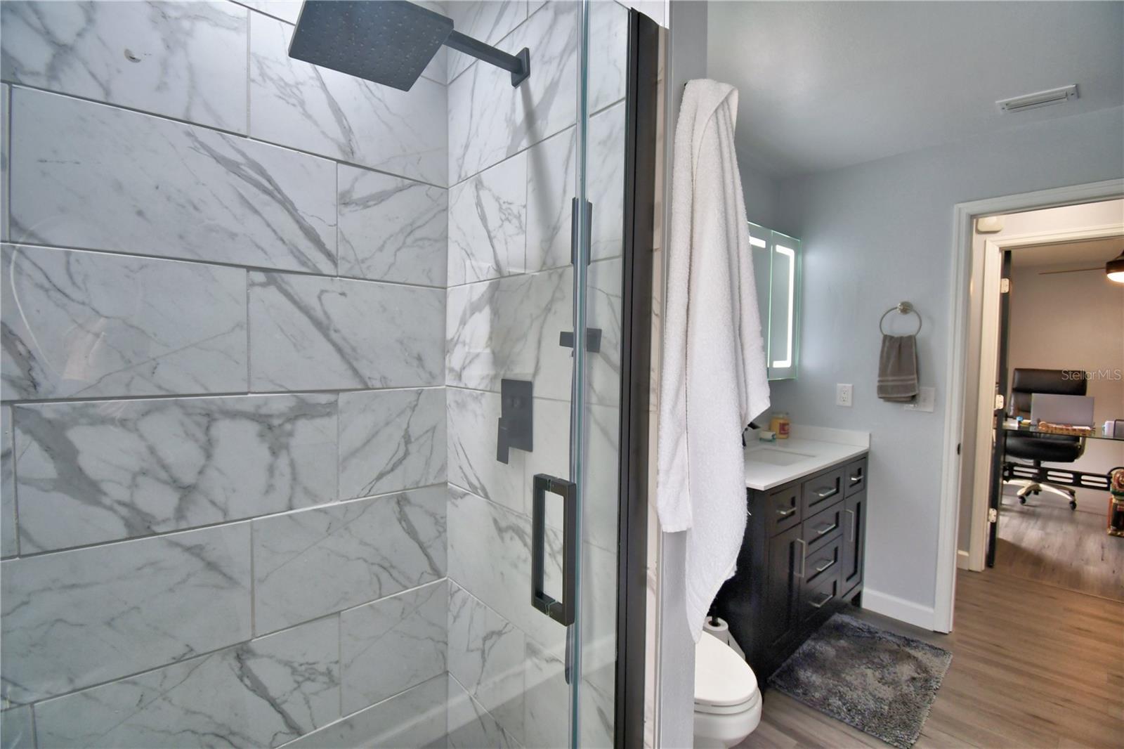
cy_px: 374
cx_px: 562
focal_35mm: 15
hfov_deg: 100.4
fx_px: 468
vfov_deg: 77.3
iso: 400
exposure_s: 1/80
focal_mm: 10
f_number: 4.5
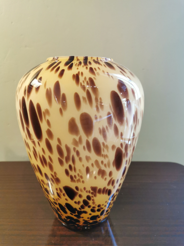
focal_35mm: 27
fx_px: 191
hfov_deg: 51.4
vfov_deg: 65.3
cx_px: 92
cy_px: 123
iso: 250
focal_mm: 5.56
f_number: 1.6
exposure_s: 1/50
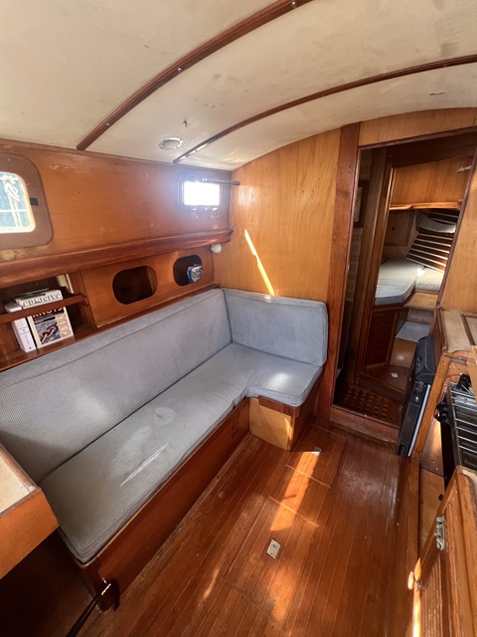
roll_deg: +3.5
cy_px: 318
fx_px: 239
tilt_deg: -19.6
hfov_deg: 89.9
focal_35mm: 13
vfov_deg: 106.2
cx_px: 238
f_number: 1.8
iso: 160
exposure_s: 1/99
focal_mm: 1.57
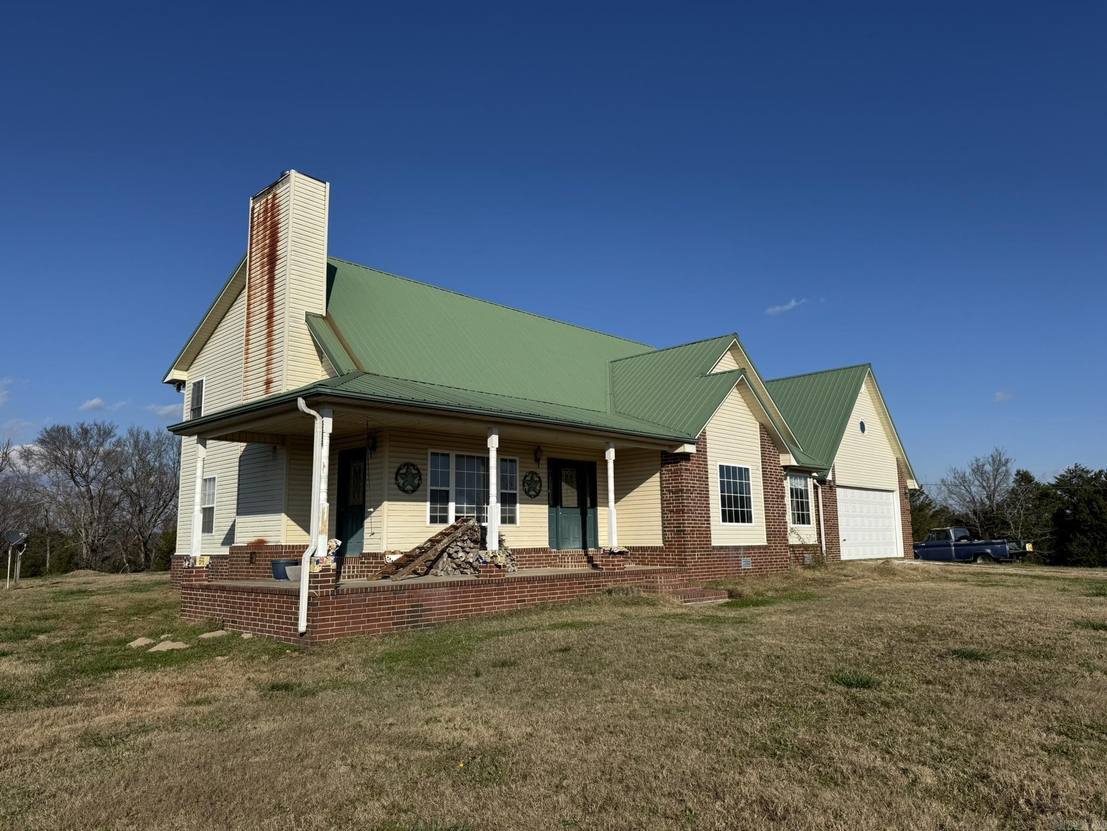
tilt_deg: +9.5
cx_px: 554
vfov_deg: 56.8
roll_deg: +1.4
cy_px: 416
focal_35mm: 24
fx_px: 768
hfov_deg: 71.6
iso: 80
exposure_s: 1/7937
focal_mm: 6.76
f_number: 1.78
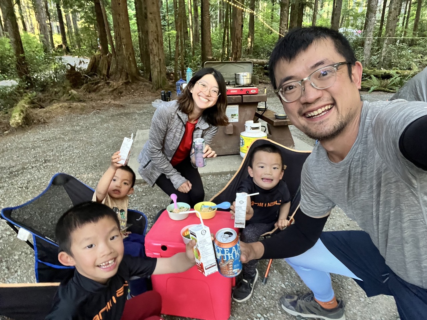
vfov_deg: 58.9
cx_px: 214
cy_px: 160
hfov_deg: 73.9
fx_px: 284
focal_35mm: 23
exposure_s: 1/40
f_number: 2.2
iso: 400
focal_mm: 2.71
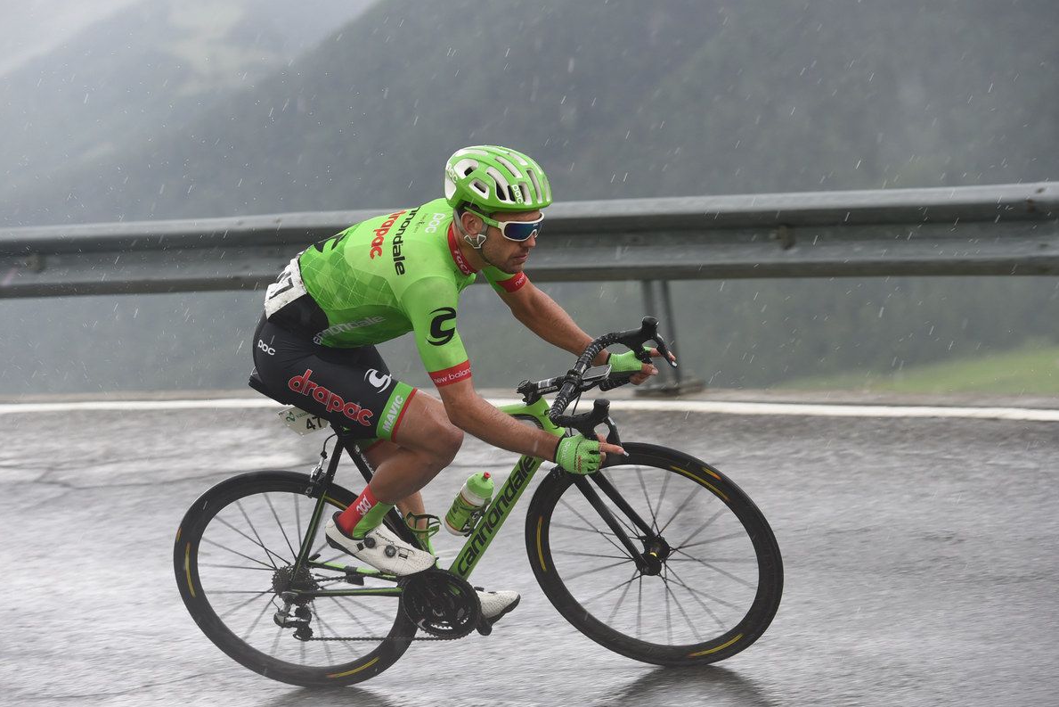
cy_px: 355
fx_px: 3618
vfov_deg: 11.1
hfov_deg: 16.7
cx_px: 532
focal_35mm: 123
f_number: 5
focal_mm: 122
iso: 800
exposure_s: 1/500
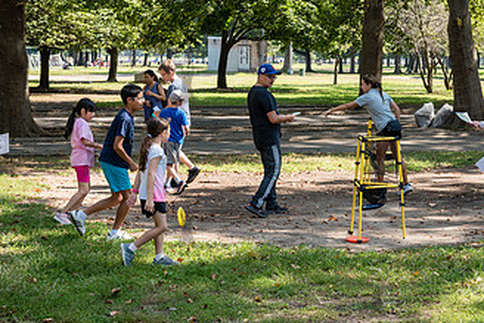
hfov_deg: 23.6
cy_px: 150
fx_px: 1143
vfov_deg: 16.1
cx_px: 376
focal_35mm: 85
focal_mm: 48
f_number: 5
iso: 400
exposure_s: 1/320
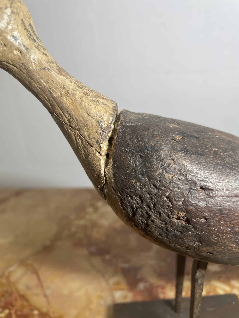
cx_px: 120
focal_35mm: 26
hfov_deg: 53.1
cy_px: 159
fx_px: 239
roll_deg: +4.7
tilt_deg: -23.2
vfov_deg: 67.3
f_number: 1.6
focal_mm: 4.2
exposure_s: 1/250
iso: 32
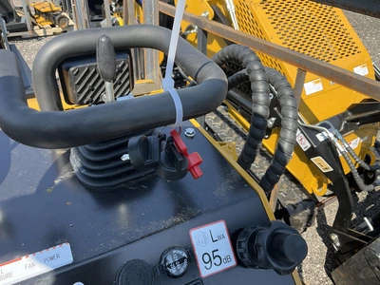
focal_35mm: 29
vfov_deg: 48.2
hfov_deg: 61.7
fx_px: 318
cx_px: 190
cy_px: 142
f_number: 1.8
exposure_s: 1/473
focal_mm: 3
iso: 25
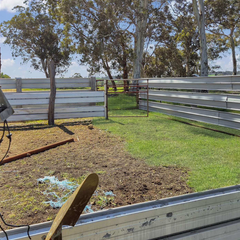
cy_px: 122
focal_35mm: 28
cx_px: 94
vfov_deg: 57.3
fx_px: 220
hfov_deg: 56.8
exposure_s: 1/1796
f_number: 1.8
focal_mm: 5.4
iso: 50
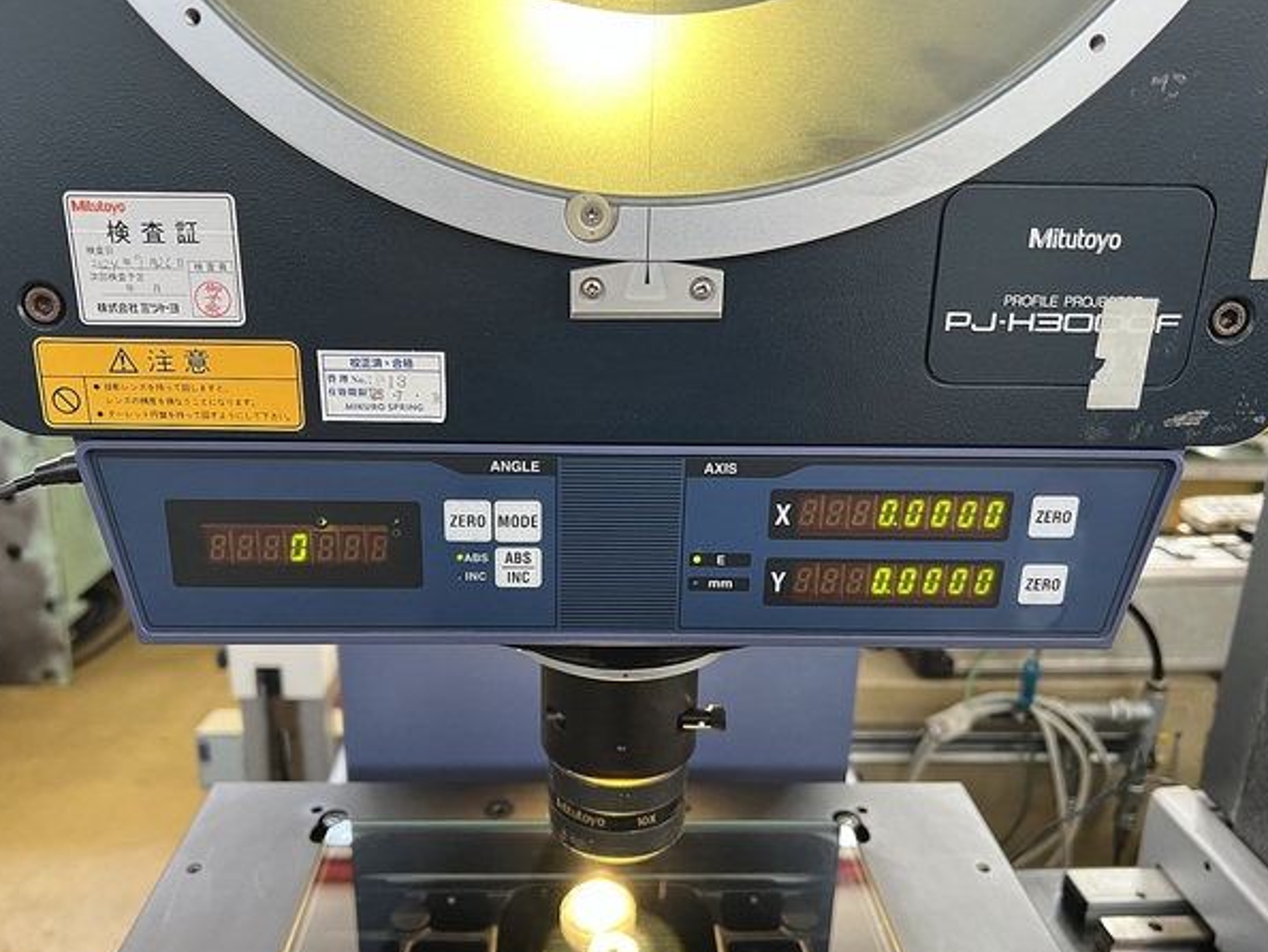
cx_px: 600
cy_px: 506
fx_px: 1026
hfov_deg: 63.4
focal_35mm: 28
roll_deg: -0.6
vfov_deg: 49.7
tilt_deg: -19.3
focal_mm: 5.7
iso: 125
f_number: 1.5
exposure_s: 1/63
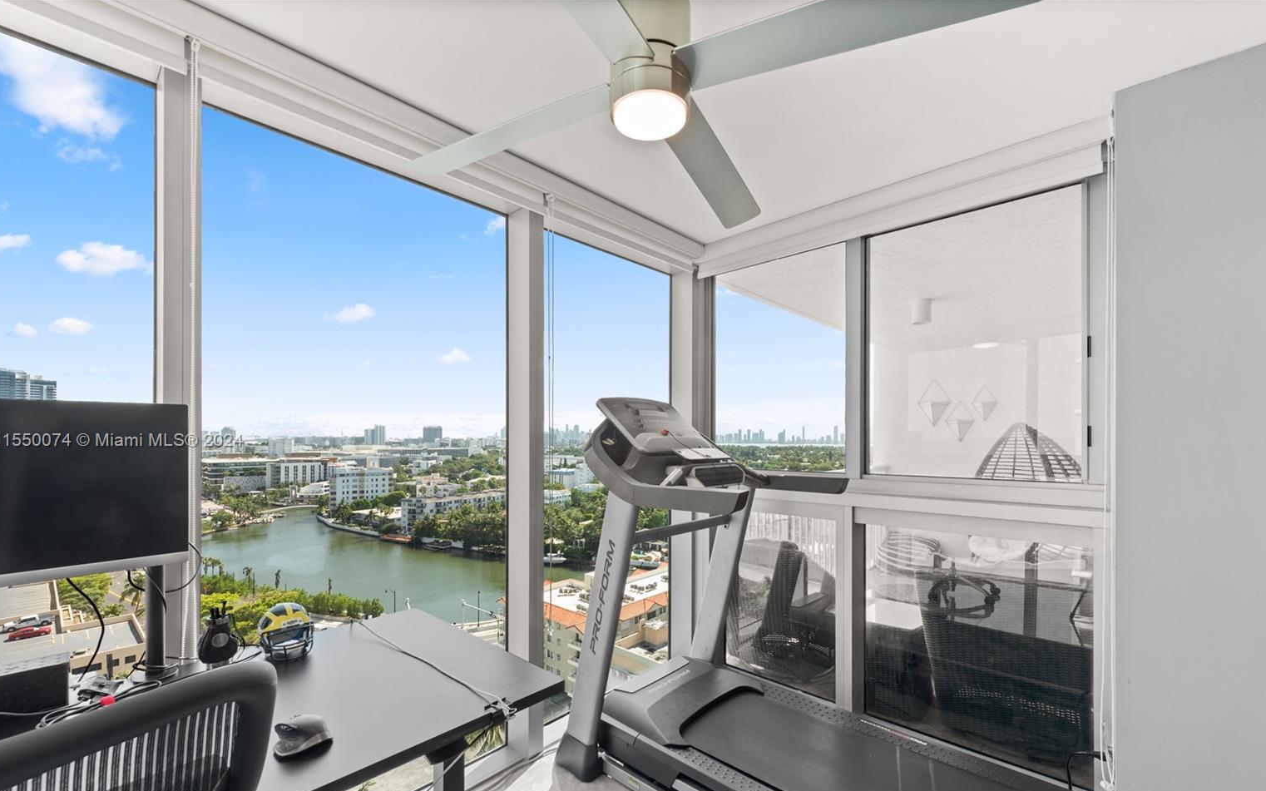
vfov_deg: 74.5
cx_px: 642
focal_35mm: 15
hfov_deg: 101.5
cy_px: 442
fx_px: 518
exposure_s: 1/8
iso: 250
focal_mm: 14
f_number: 11
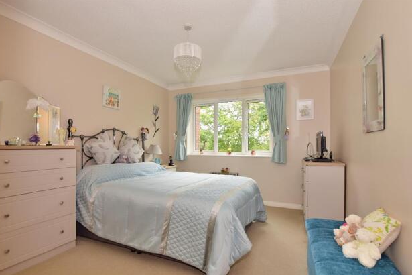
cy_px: 143
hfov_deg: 96.7
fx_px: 183
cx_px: 204
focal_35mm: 16
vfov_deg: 73.7
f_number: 7.1
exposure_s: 1/100
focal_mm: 10
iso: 400
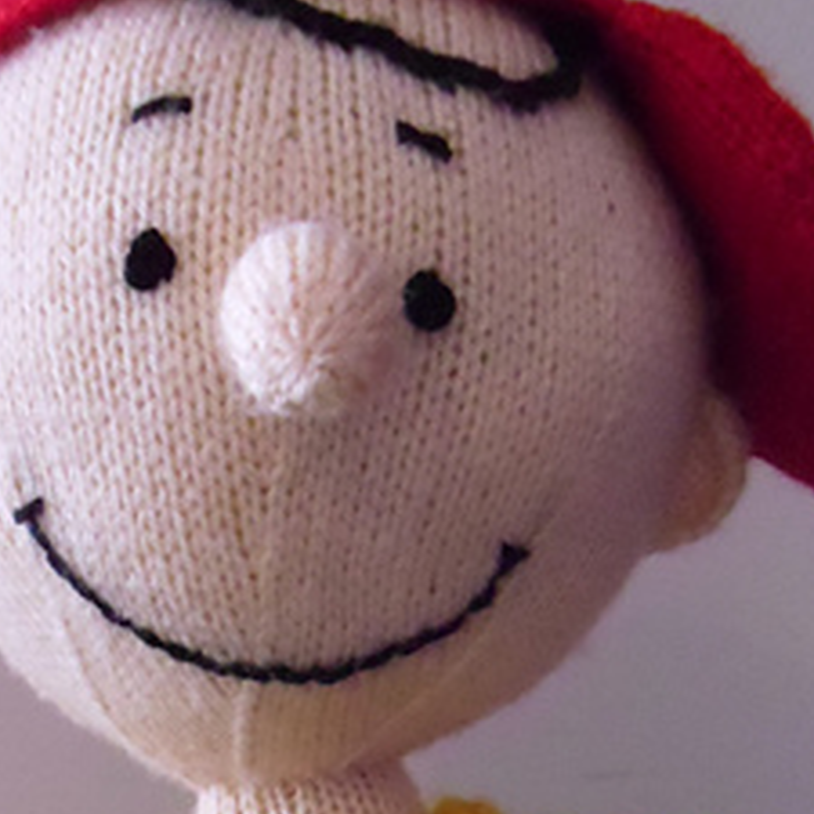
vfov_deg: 21.0
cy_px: 923
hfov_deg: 22.1
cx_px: 289
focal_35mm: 78
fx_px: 2075
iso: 800
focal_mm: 5.6
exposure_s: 1/13
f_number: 3.3
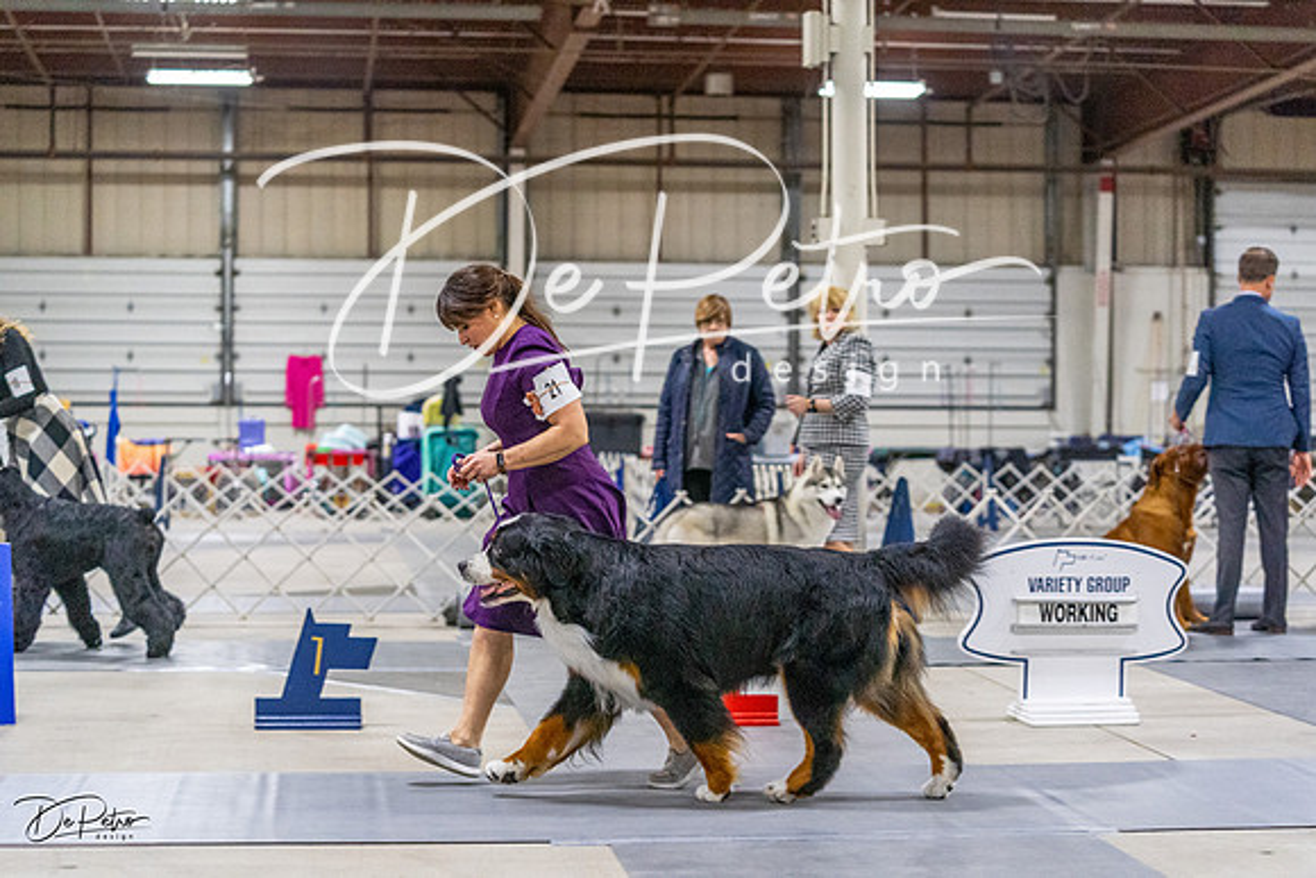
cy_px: 439
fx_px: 2559
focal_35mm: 70
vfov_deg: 19.5
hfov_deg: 28.8
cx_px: 658
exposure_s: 1/320
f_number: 3.2
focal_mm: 70
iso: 6400
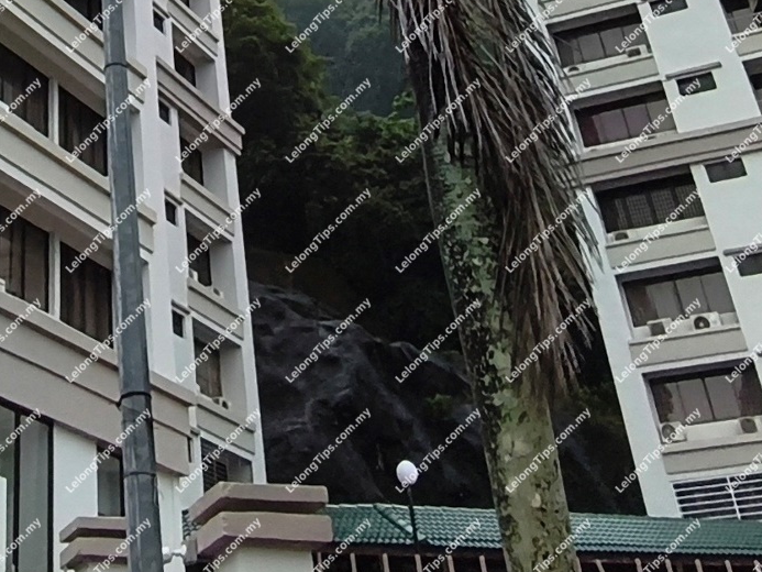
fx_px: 1211
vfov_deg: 20.1
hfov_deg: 32.5
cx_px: 21
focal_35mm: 55
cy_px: -426
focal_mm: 1.65
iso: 50
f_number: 2.2
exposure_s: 1/956
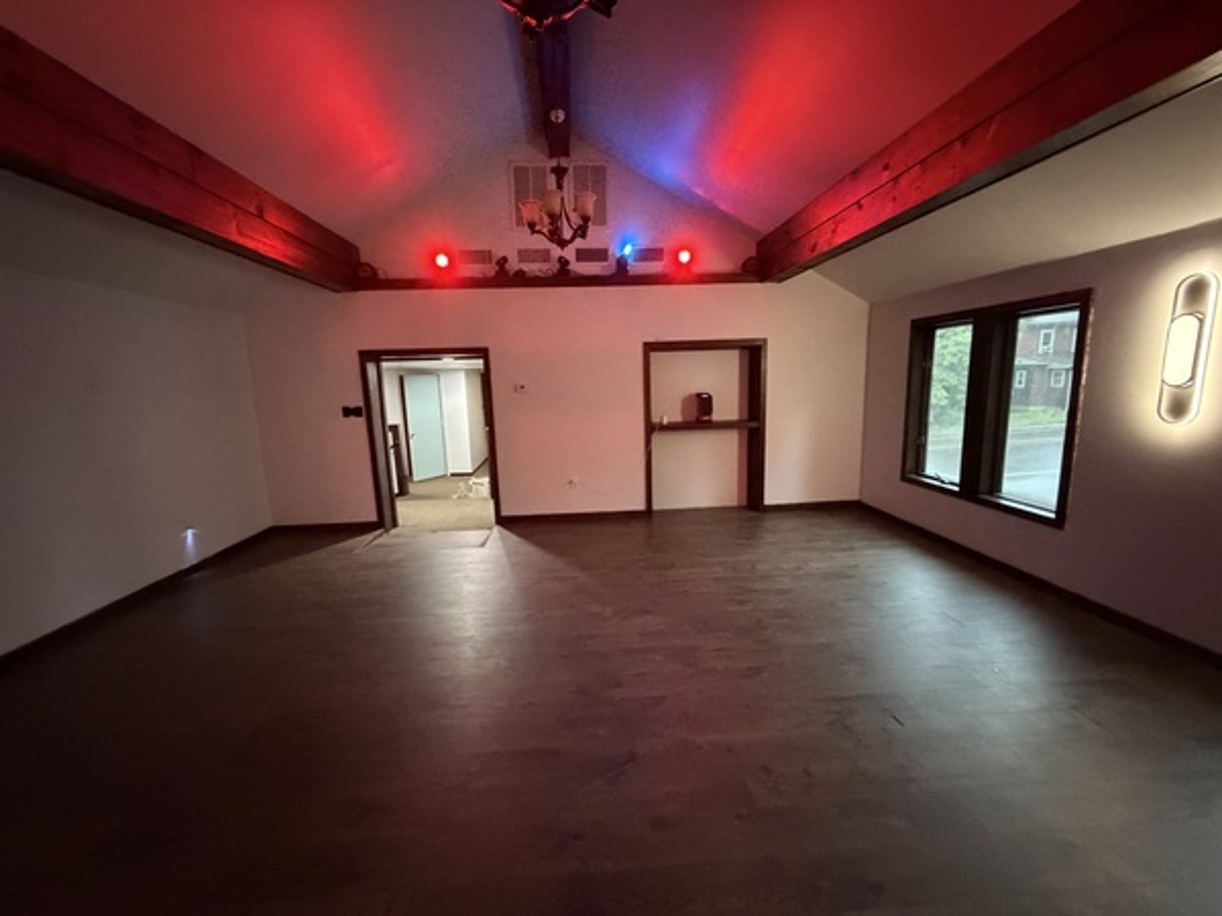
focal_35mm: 14
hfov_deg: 102.1
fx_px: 494
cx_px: 611
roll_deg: +2.7
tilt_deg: -9.4
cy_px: 458
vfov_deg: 85.7
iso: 1600
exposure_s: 1/39
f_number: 2.2
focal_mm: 2.22
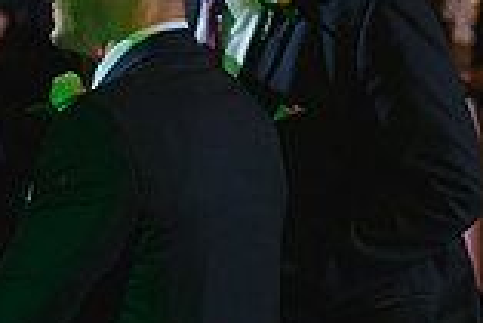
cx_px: -62
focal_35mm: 185
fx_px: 2484
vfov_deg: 7.4
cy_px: 272
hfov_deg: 10.9
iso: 1600
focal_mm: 50
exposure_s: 1/160
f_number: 2.2
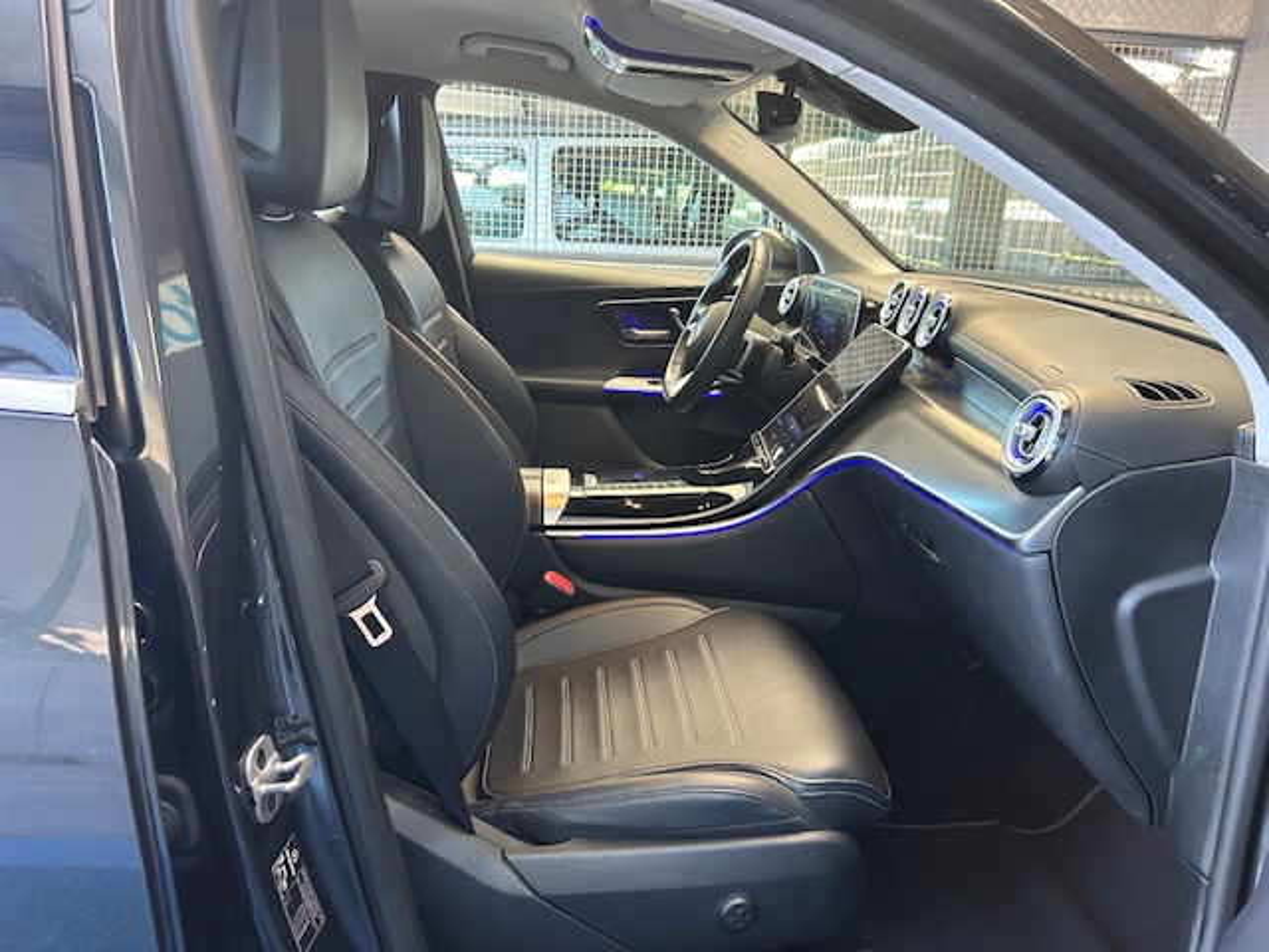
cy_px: 476
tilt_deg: -17.2
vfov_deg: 53.1
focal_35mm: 26
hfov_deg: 67.3
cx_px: 634
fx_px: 953
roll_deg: -2.6
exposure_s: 1/60
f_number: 1.5
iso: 160
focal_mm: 5.7
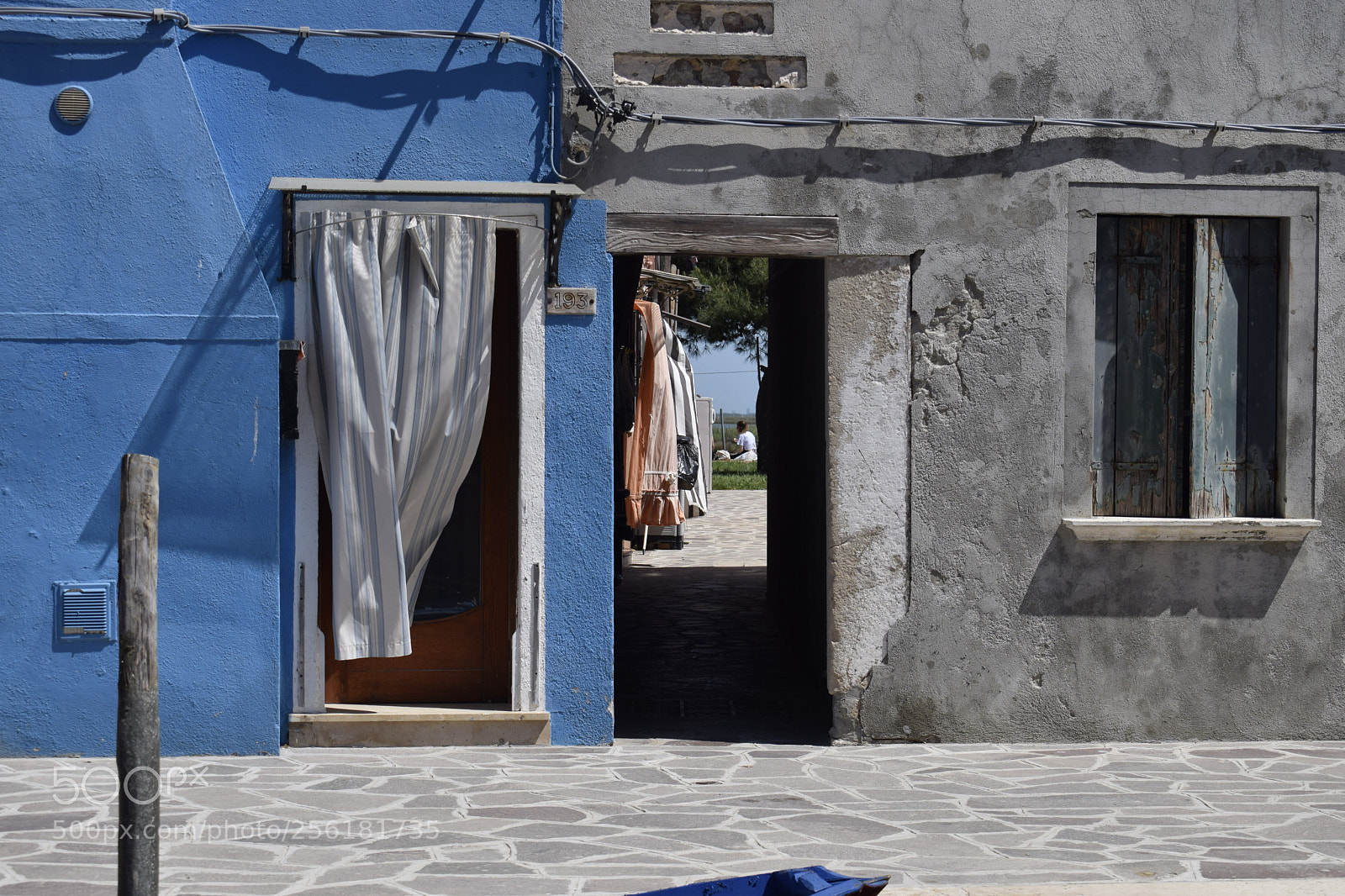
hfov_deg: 24.6
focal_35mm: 82
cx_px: 672
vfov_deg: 16.5
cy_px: 448
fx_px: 3081
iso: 100
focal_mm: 55
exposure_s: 1/640
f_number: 7.1
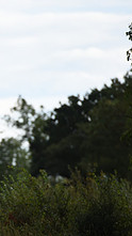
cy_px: 189
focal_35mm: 549
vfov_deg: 3.9
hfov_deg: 2.2
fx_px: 3423
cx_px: -151
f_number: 5
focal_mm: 200
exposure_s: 1/800
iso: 220
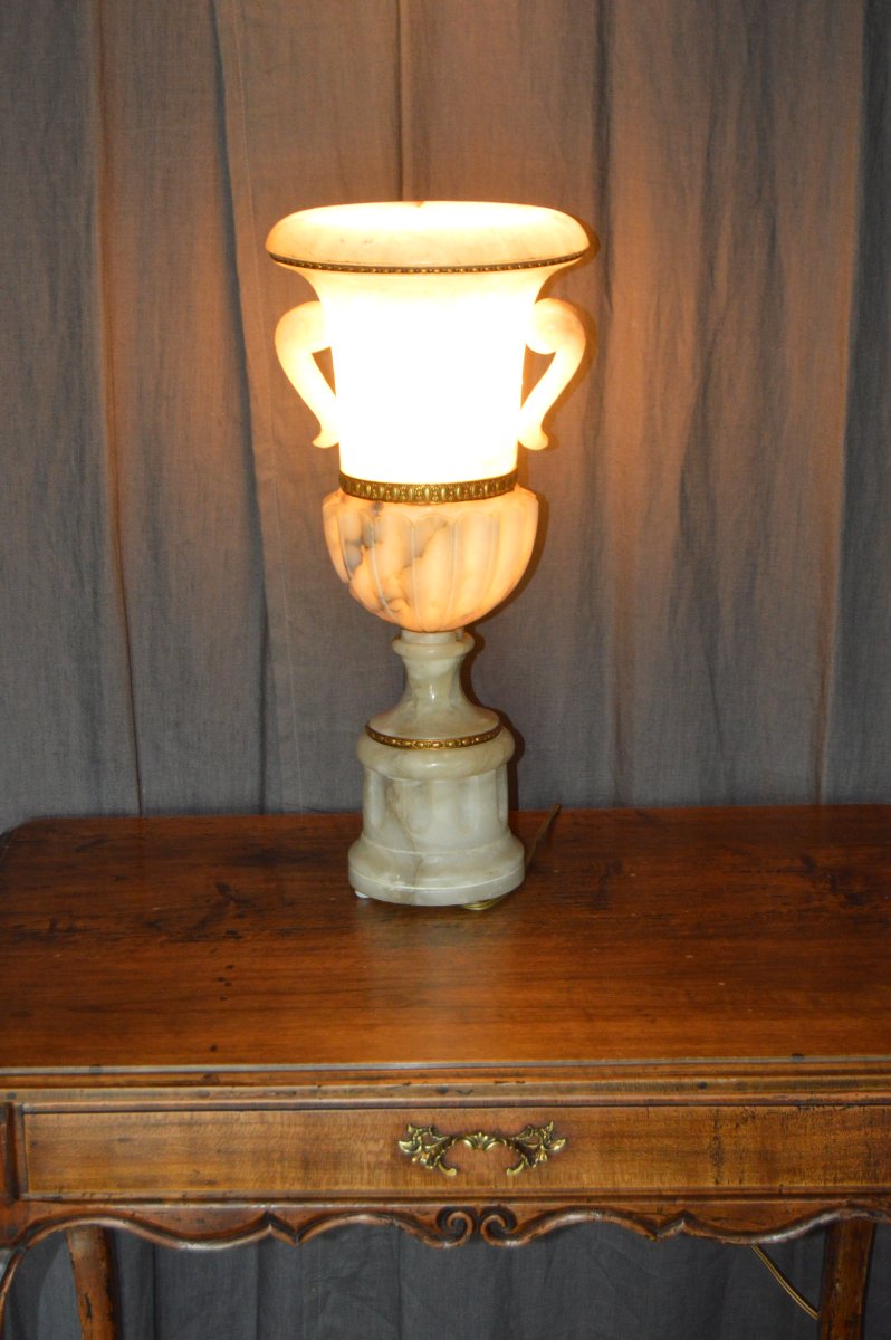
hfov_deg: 19.7
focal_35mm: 69
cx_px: 446
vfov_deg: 29.3
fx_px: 2566
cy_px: 670
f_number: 5.3
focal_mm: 46
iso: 1250
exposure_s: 1/60
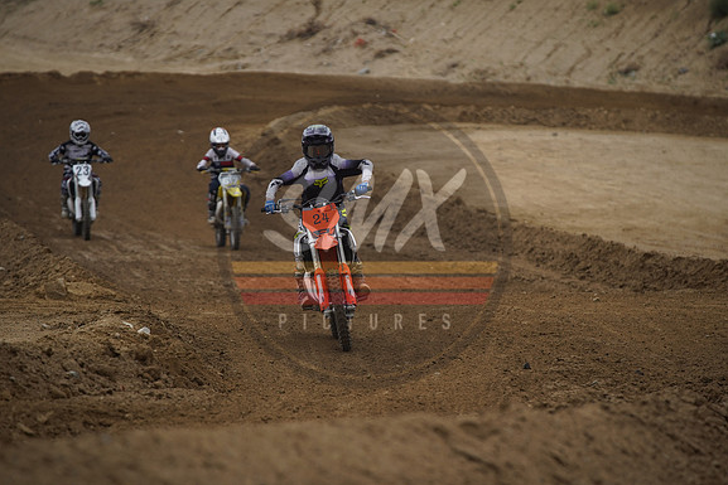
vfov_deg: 6.8
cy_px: 242
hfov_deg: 10.2
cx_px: 365
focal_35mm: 201
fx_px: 4065
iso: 320
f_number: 4
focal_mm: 200
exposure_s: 1/1000
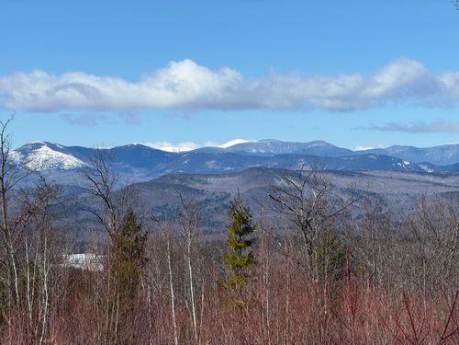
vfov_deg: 14.8
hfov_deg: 19.6
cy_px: 172
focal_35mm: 100
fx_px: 1326
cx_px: 230
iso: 20
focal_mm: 16.89
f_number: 2.8
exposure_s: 1/841
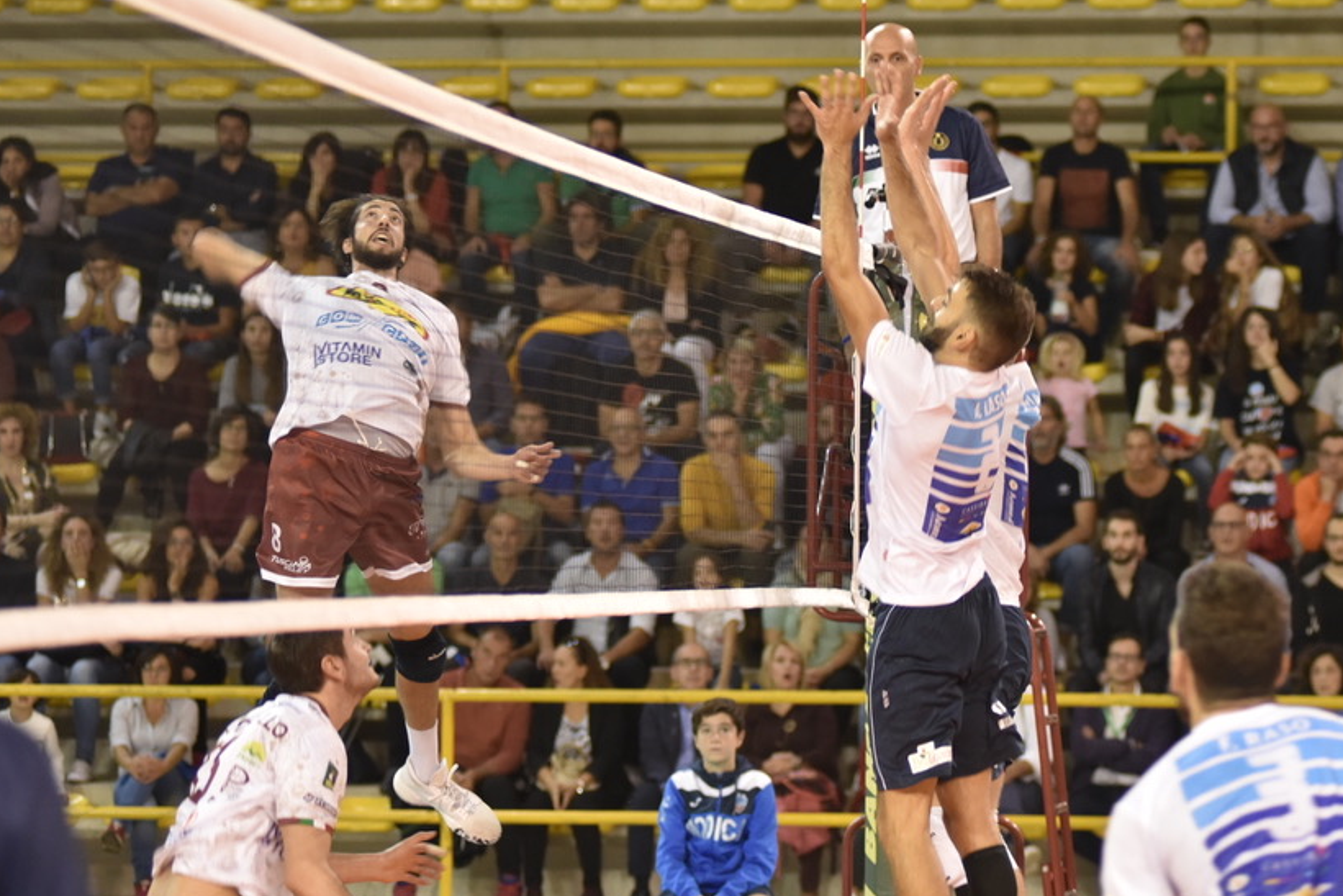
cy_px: 256
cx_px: 853
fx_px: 6119
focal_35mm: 164
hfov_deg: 12.5
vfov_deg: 8.4
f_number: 2.8
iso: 2500
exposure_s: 1/200
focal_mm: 105
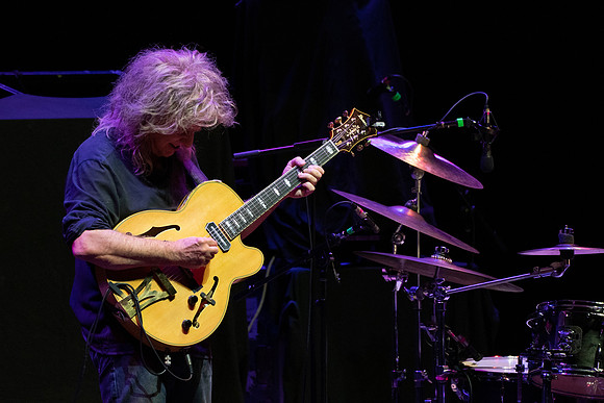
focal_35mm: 491
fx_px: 8243
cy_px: 156
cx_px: 233
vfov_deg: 2.8
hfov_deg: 4.2
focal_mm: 400
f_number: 7.1
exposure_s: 1/320
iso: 3200
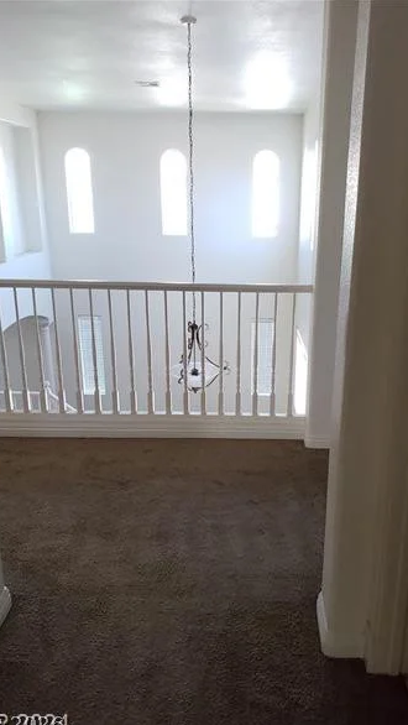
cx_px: 237
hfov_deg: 40.1
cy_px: 370
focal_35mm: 29
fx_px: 557
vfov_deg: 66.0
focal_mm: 4.3
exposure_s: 1/120
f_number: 2.4
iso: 800
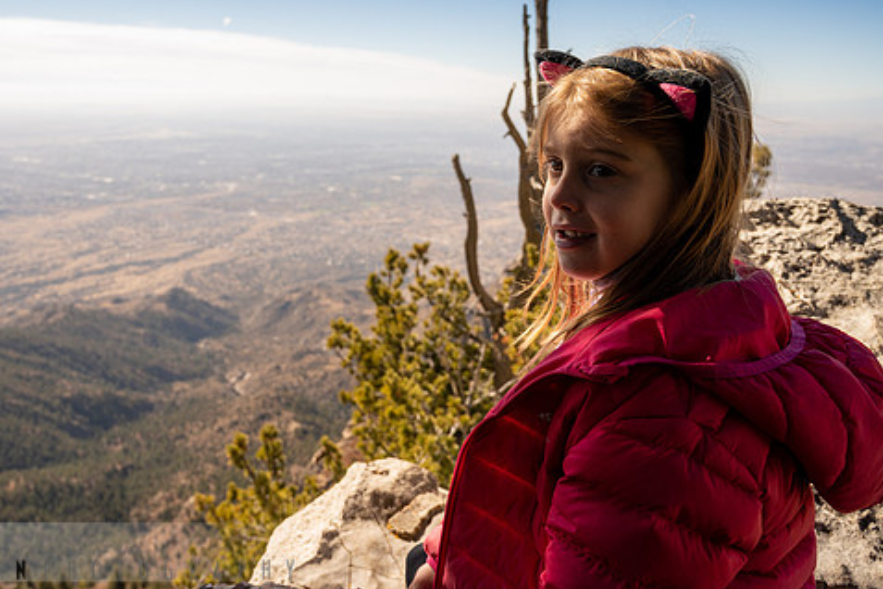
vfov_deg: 42.1
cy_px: 237
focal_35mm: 31
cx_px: 359
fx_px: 760
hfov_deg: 59.9
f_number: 5.6
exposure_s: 1/640
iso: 200
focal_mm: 25.5
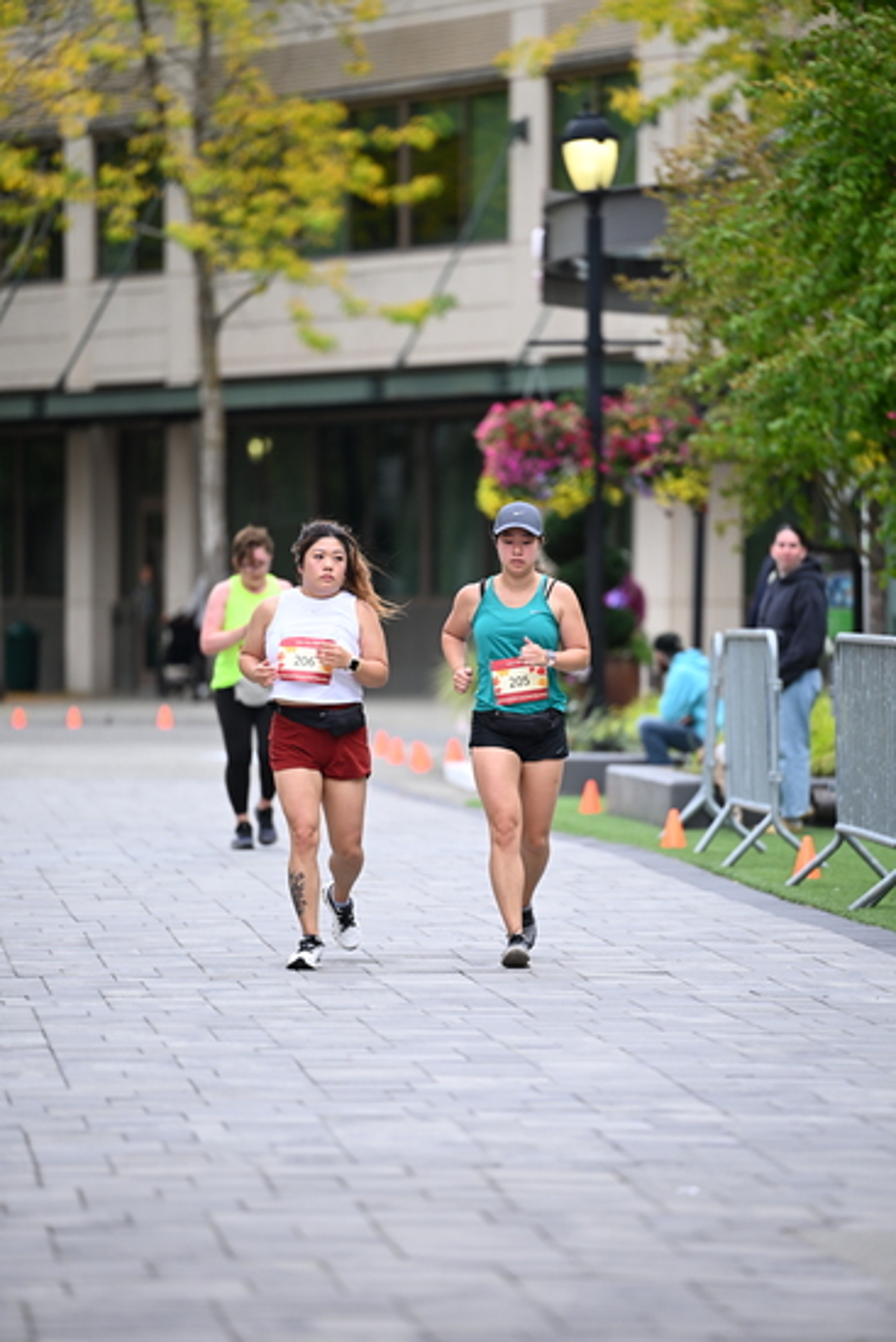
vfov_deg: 10.3
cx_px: 448
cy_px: 671
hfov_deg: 6.9
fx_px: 7461
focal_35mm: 200
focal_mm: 200
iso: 640
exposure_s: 1/1600
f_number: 2.8
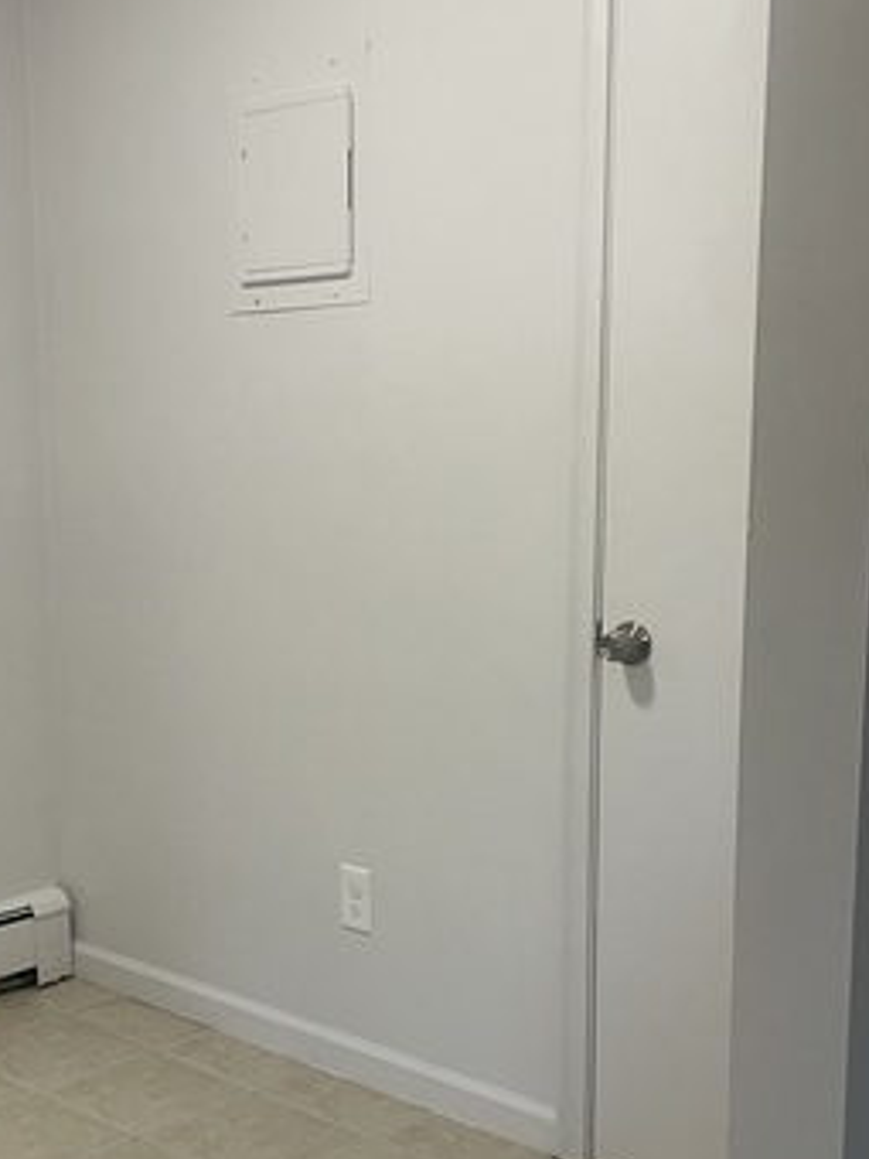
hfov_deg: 28.1
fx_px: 1707
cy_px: 701
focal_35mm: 51
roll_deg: +1.3
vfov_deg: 37.3
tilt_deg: -9.0
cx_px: 204
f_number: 1.6
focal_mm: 4.2
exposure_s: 1/60
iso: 125
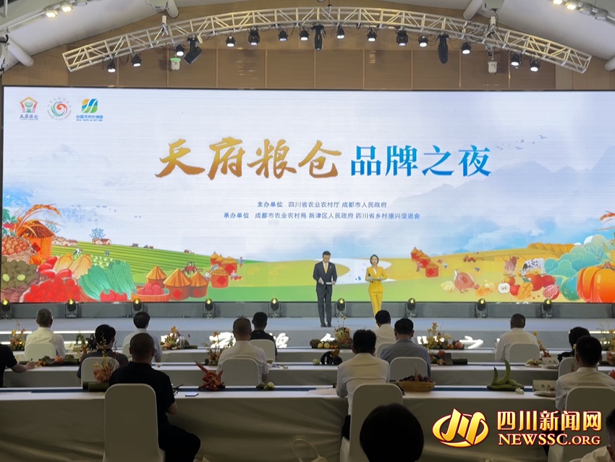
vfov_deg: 30.3
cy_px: 231
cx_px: 308
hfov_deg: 39.6
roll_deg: -0.1
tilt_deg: +3.5
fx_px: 853
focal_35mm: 48
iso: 64
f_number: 1.78
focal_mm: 6.76
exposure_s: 1/122
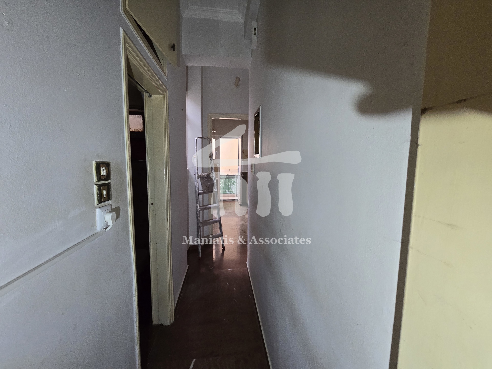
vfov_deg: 89.9
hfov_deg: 106.2
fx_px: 185
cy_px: 184
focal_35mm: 13
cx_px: 246
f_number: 2.2
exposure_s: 1/100
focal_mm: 2.2
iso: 320
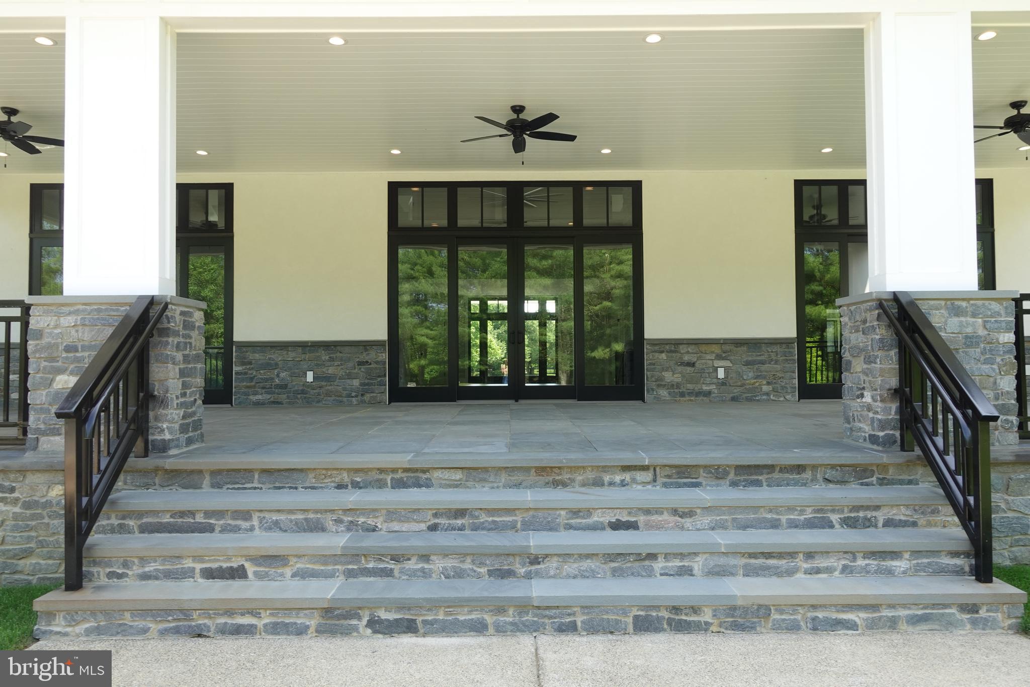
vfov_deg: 53.1
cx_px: 515
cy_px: 344
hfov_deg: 73.7
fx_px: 687
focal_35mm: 24
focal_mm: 9.4
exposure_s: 1/80
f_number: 5
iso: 125
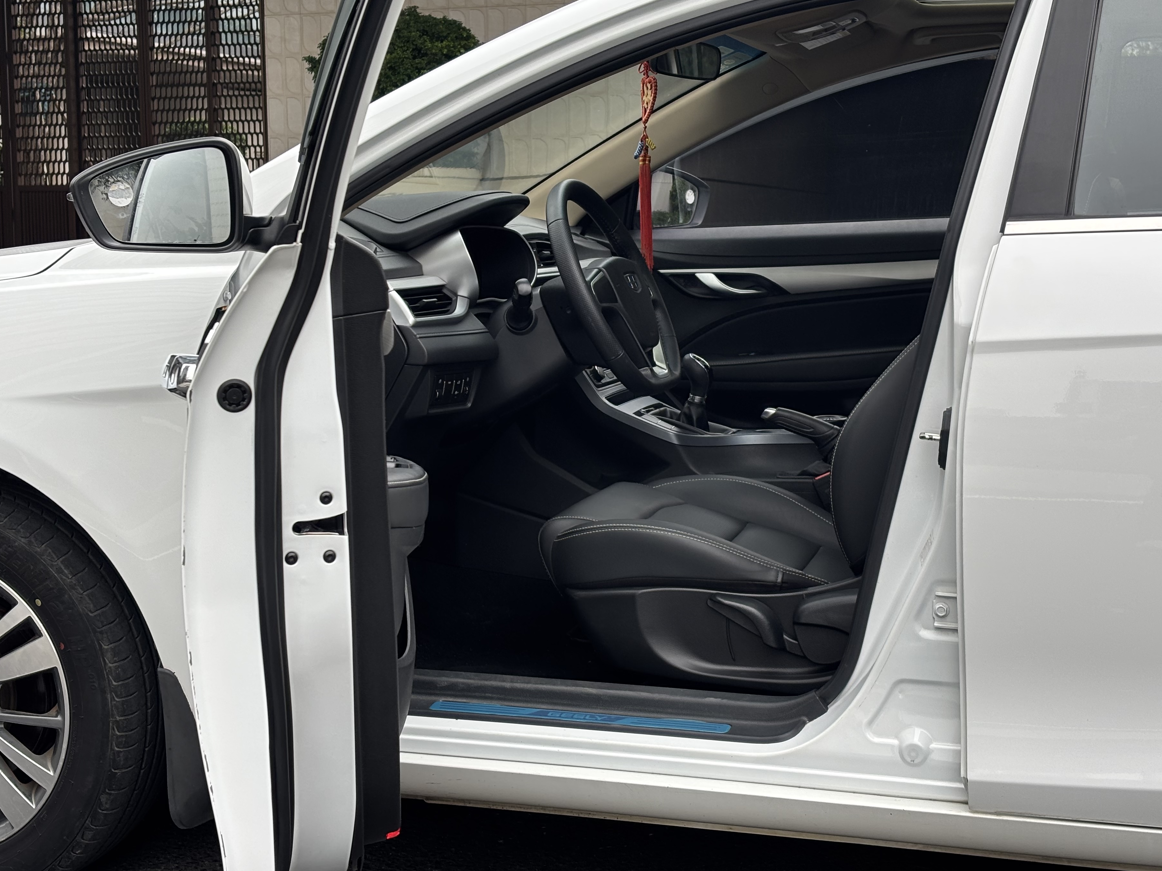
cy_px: 390
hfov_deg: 33.2
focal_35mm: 58
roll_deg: +0.4
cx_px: 592
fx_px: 1947
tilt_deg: -5.8
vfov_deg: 25.2
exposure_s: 1/479
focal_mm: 5.96
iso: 32
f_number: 1.6
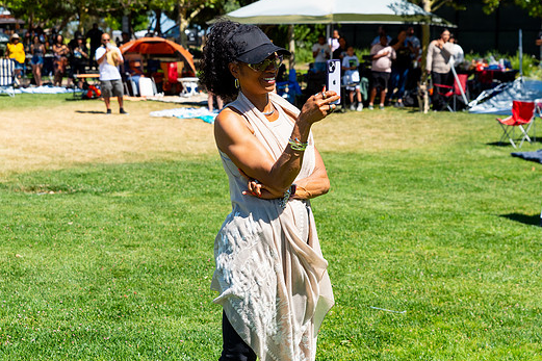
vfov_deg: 17.5
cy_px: 162
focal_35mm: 78
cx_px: 291
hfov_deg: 26.0
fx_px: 1174
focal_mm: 70
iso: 320
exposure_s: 1/1600
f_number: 5.6
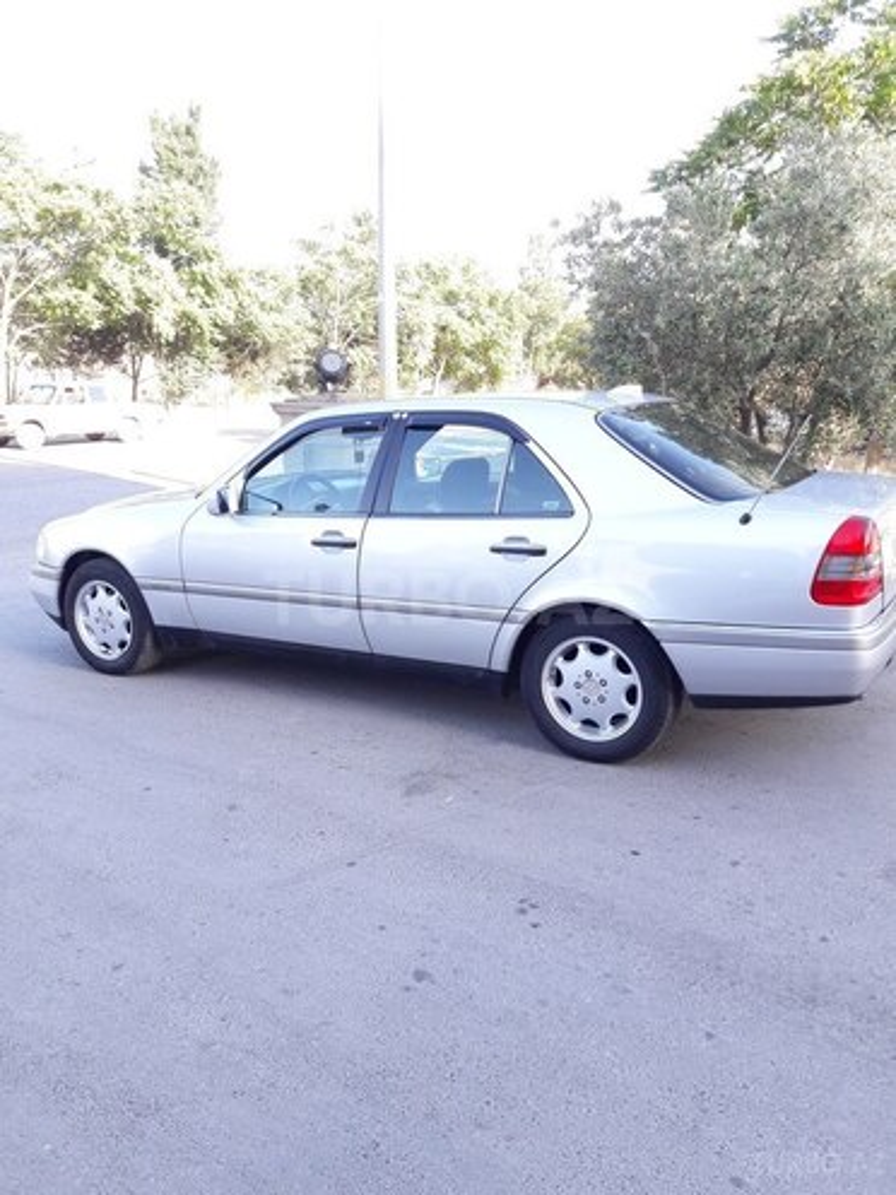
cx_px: 448
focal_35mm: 28
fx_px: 966
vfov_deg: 63.4
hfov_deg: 49.7
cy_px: 598
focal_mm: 3.7
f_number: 1.9
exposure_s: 1/132
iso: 40
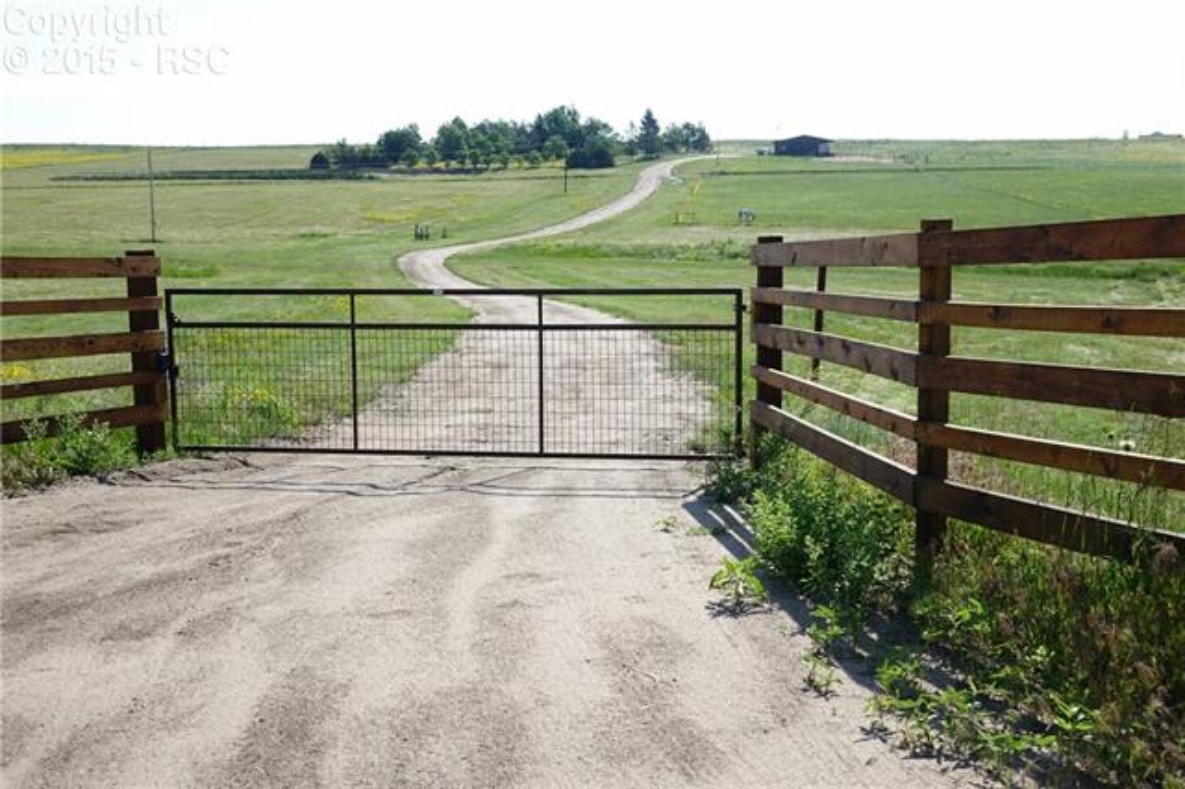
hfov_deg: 45.5
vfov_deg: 31.2
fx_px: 1415
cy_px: 394
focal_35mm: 43
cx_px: 592
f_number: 3.2
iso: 125
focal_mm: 15.78
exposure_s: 1/160
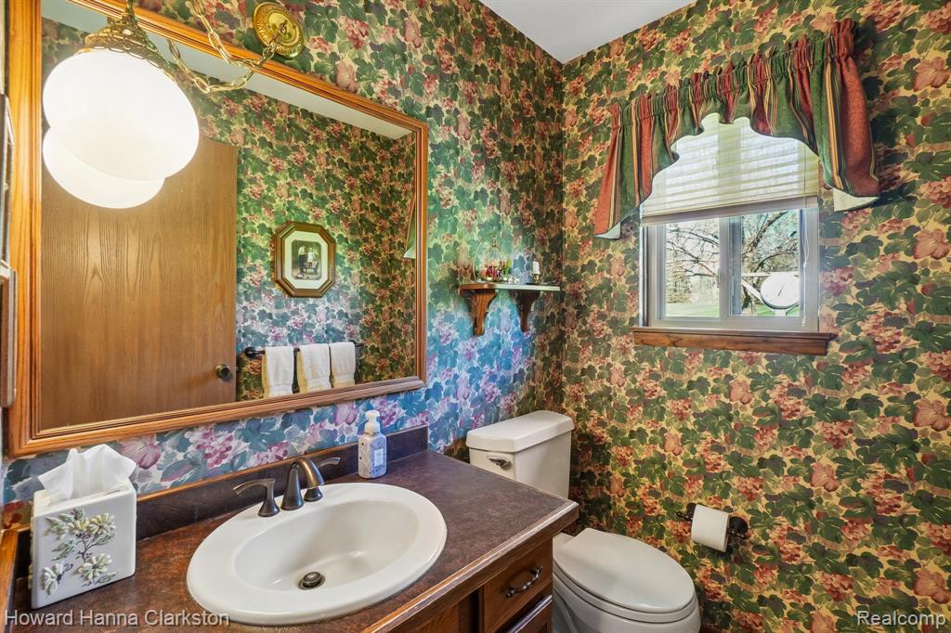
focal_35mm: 15
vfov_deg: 77.3
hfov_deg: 100.4
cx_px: 476
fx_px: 396
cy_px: 316
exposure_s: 1/4
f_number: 8
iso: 400
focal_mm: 10
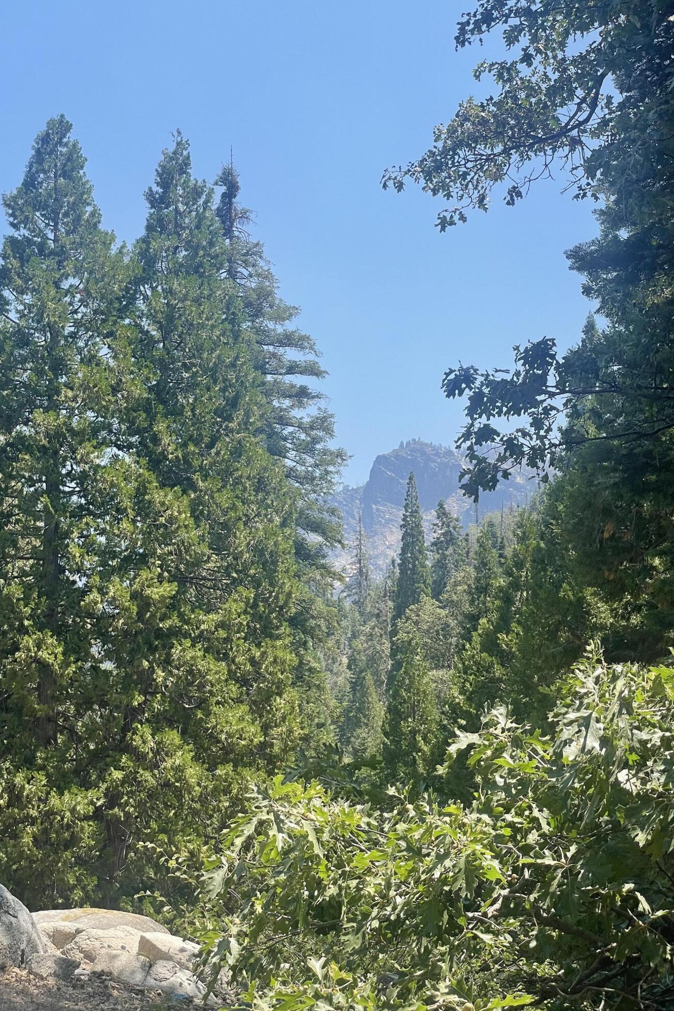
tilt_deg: +10.8
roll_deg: +0.2
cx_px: 305
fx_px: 1545
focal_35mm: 55
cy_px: 510
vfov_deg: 36.2
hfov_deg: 24.6
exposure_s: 1/940
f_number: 2
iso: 25
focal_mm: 6
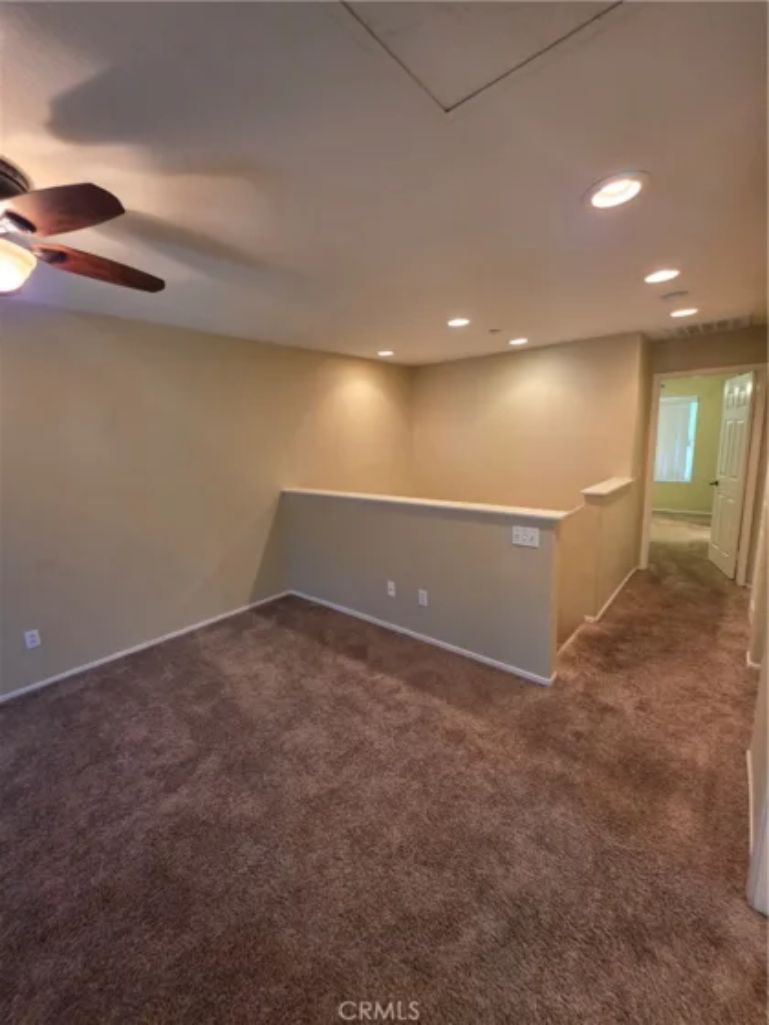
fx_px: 385
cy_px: 512
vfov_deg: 106.2
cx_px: 384
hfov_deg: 89.9
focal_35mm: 13
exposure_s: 1/60
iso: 320
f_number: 1.9
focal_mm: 2.2
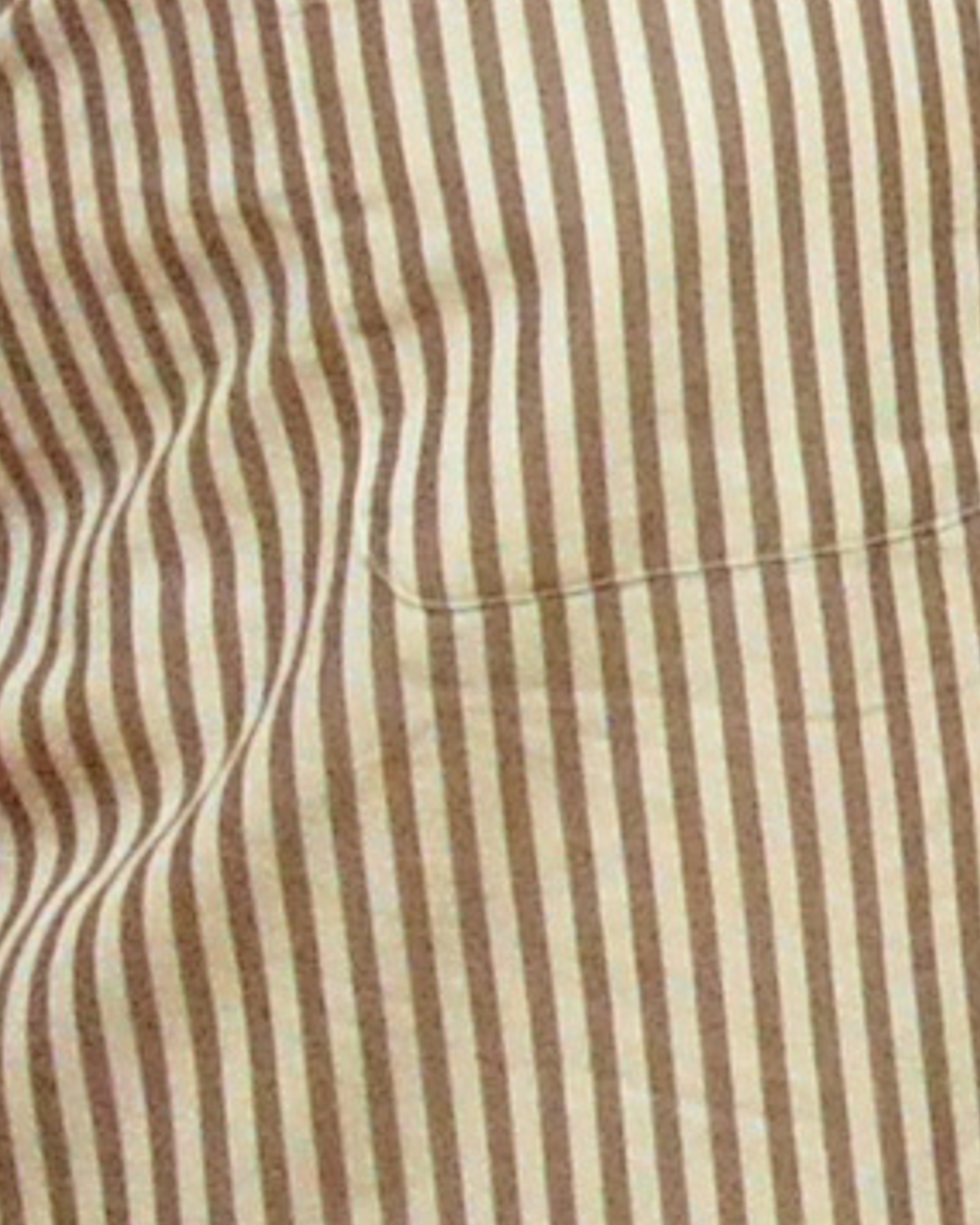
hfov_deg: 6.1
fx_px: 8698
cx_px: 2624
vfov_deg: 8.0
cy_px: -79
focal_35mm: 240
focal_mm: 6.2
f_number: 2.8
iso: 800
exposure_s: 1/100
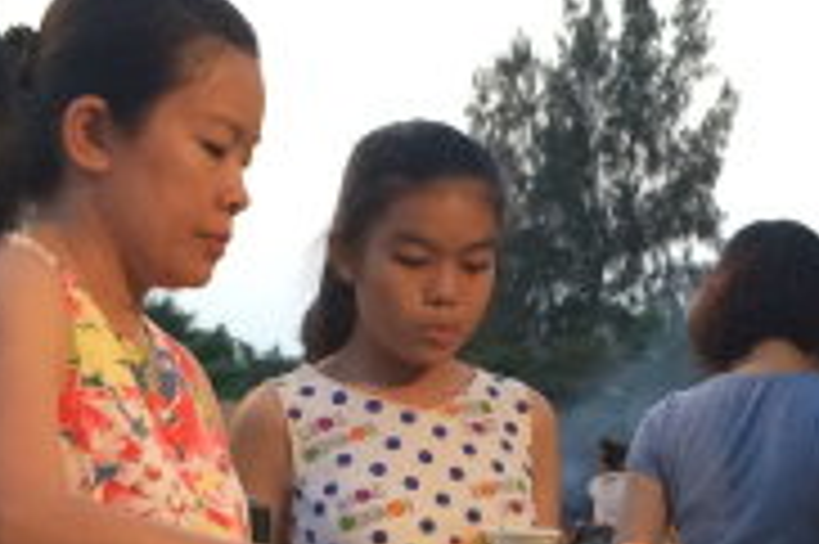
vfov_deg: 12.1
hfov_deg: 18.6
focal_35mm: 110
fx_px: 2500
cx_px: 457
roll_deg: -1.7
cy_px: 674
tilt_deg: -4.1
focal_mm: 4.15
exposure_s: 1/33
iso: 250
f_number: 2.2
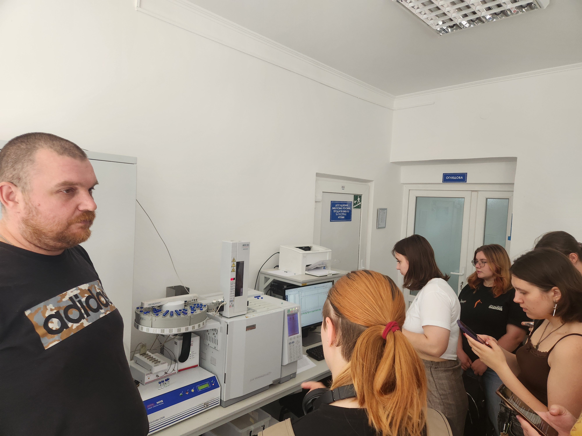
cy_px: 218
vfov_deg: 58.9
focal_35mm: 23
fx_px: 387
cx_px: 291
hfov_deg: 73.9
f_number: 1.8
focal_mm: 5.4
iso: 160
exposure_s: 1/180
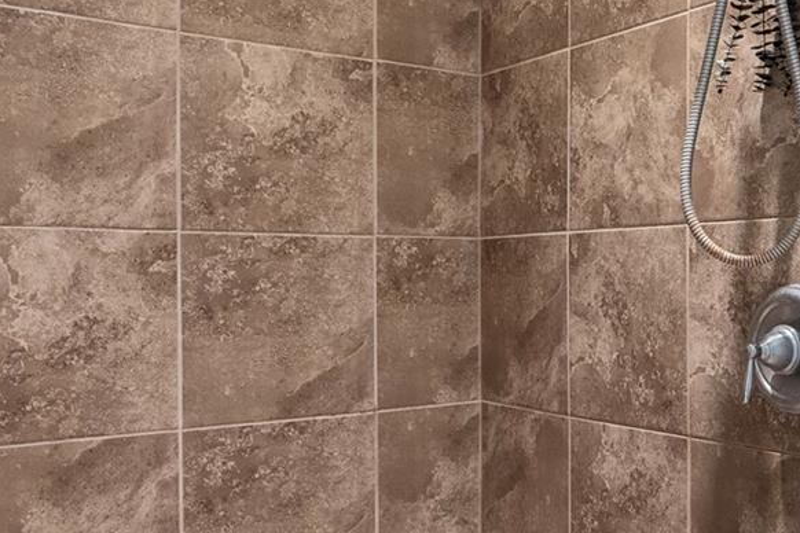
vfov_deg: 30.5
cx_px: 757
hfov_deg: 40.3
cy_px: 266
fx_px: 978
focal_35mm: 44
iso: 400
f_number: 8
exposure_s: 1/5
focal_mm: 16
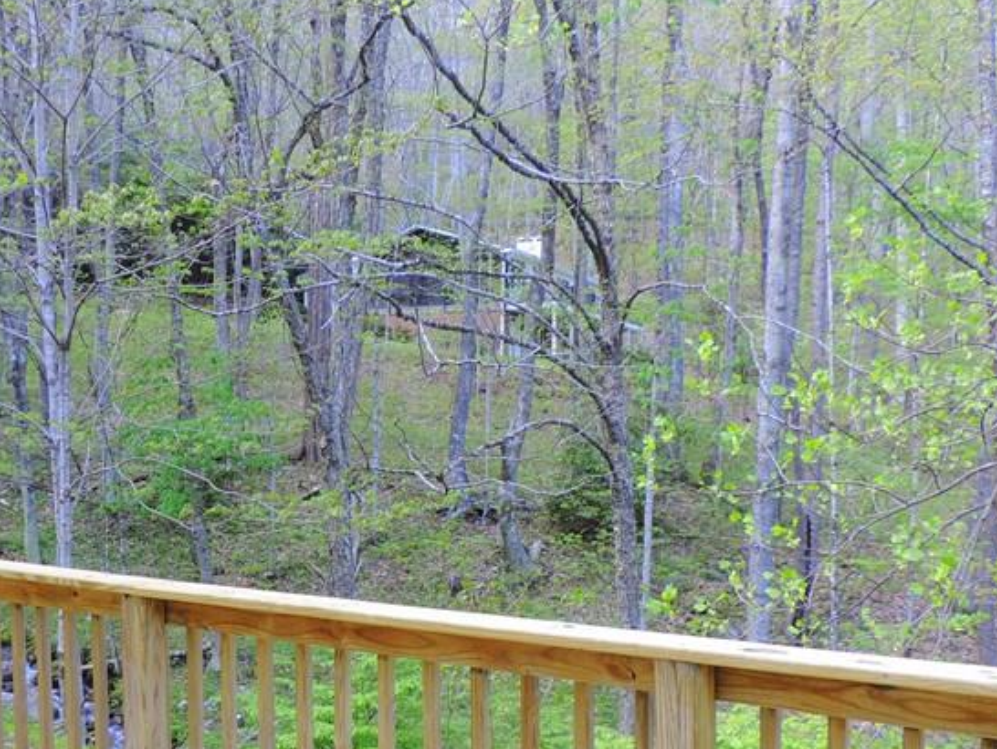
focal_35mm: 45
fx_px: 1297
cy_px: 490
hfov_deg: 41.2
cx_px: 290
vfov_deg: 32.0
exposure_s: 1/60
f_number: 3
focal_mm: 4.3
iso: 80
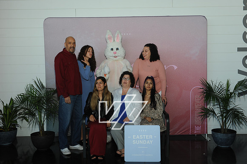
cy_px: 82
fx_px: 274
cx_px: 124
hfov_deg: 48.5
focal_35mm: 40
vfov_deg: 33.4
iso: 400
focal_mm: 40
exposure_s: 1/100
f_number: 8
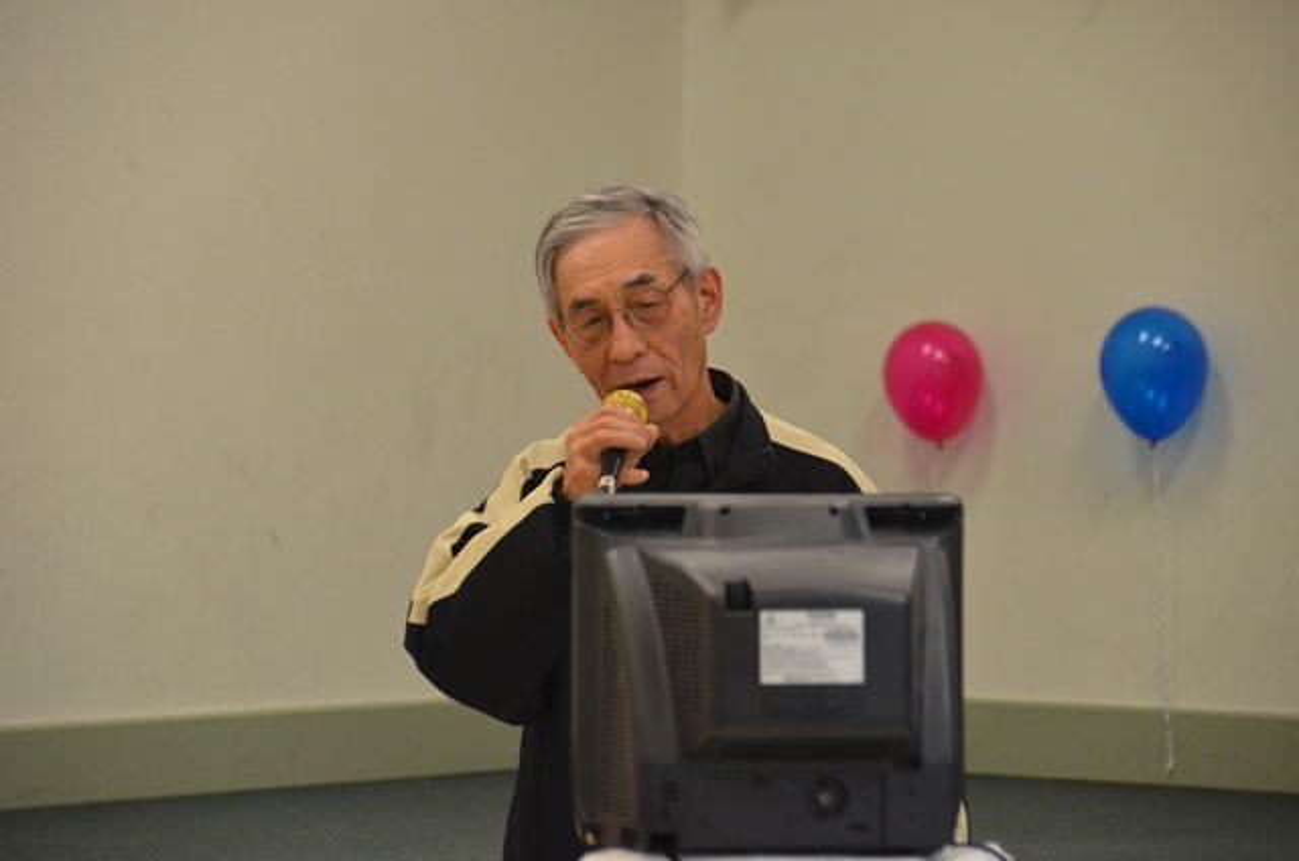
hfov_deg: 10.2
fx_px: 7292
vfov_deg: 6.8
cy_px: 430
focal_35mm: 202
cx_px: 650
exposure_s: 1/60
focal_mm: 135
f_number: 5.6
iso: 1600
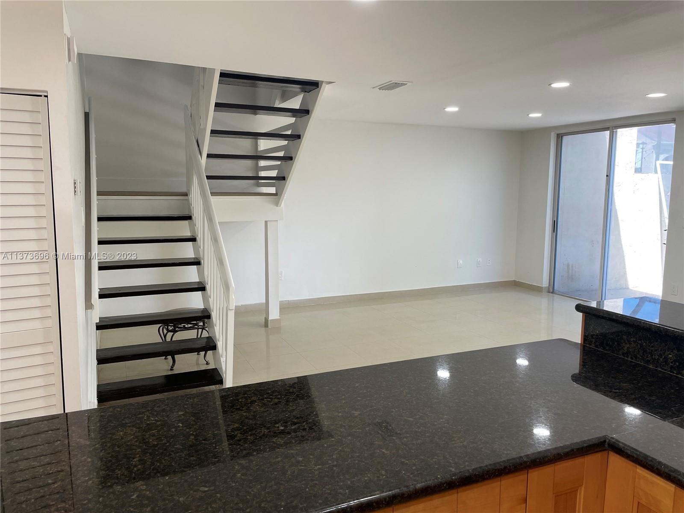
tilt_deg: -6.8
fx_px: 514
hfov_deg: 67.3
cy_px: 256
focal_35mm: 26
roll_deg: -0.1
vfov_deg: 53.1
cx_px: 342
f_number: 1.6
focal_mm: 4.2
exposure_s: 1/120
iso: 64
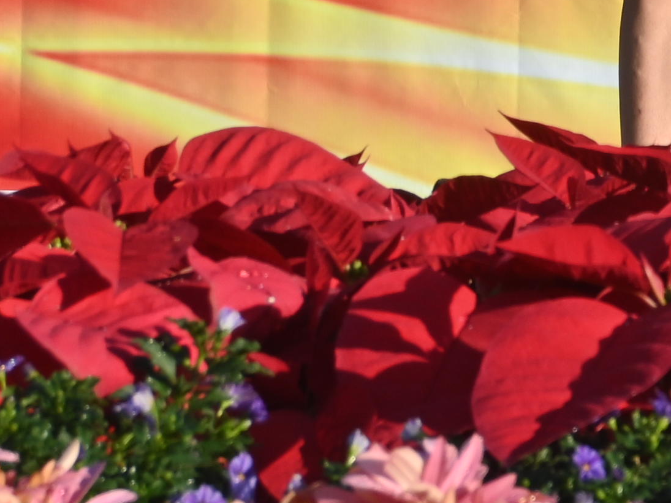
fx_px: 5117
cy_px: -538
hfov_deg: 7.2
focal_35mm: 264
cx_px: 1441
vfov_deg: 5.5
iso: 100
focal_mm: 36
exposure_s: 1/250
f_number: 8
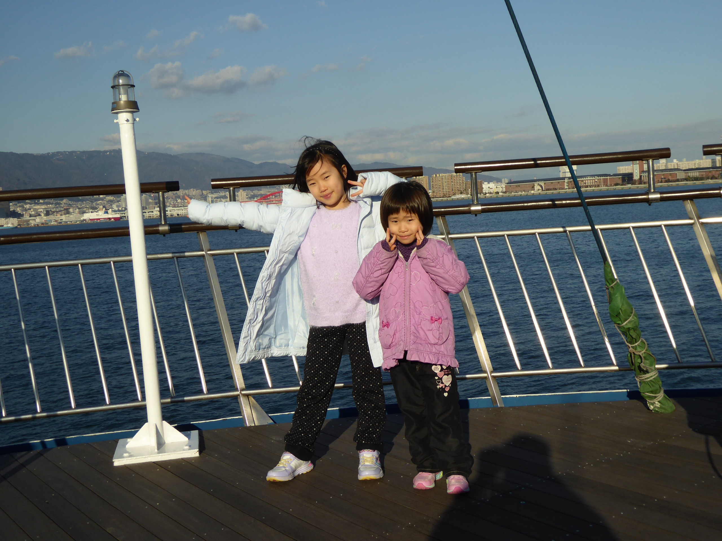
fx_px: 959
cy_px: 270
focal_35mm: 46
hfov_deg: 41.2
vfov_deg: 31.5
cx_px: 361
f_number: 3.9
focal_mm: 7.8
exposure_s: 1/1300
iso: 100
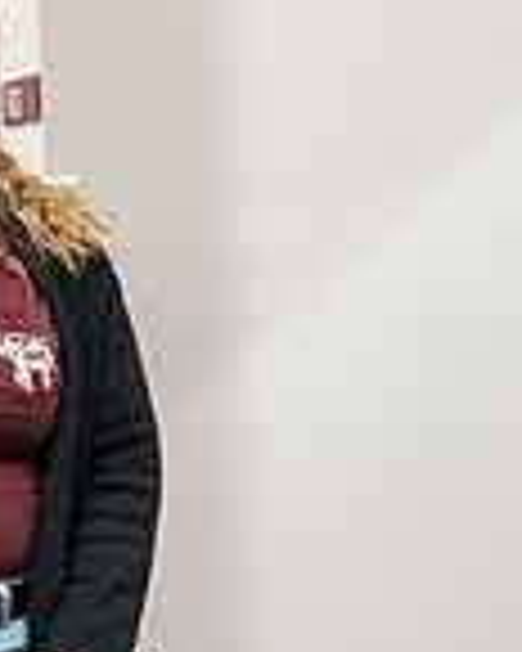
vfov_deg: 21.3
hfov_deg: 17.1
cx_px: 284
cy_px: 322
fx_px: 1738
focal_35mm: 90
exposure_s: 1/250
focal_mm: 24
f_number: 2.8
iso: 4000
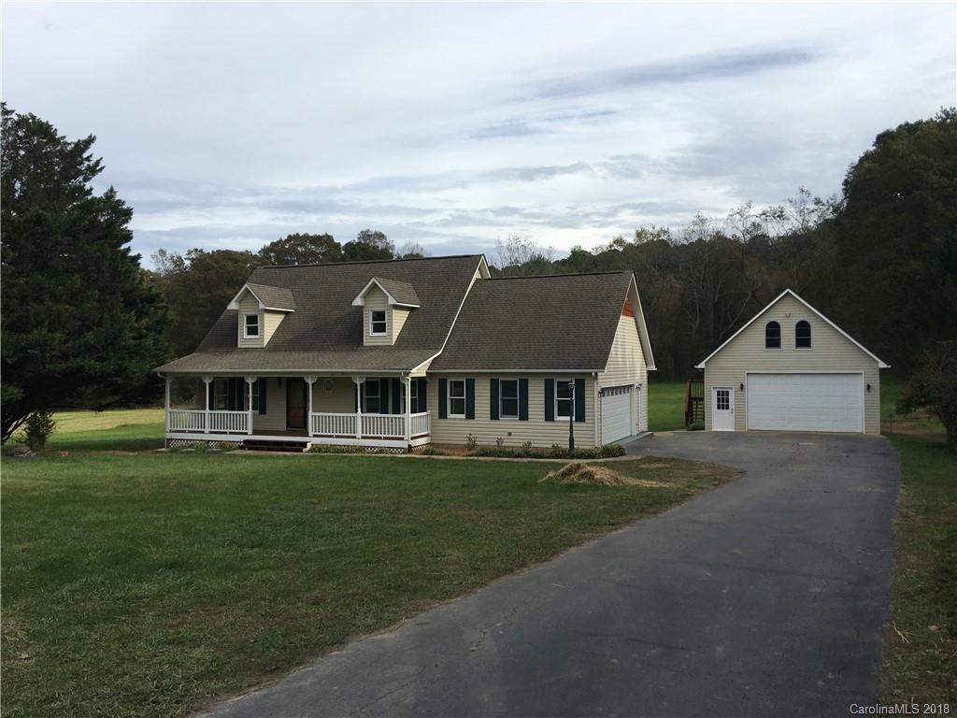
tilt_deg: +2.3
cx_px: 478
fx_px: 802
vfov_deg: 48.2
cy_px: 359
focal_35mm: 29
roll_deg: -0.1
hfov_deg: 61.7
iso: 25
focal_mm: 4.15
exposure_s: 1/1425
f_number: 2.2
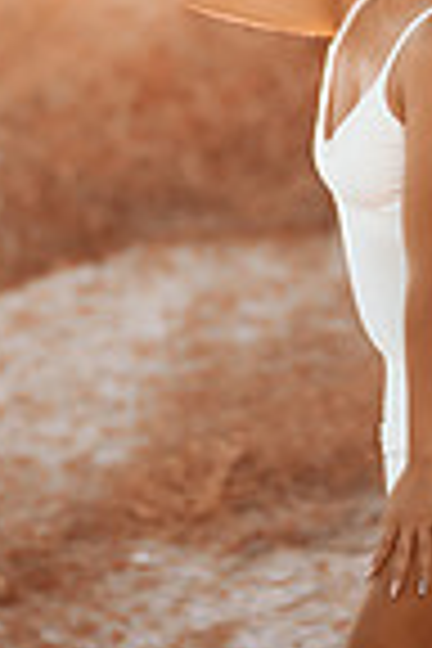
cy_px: 180
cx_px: 320
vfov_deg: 11.3
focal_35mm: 181
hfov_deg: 7.6
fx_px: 3258
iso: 80
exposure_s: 1/3200
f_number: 1.4
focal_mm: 58
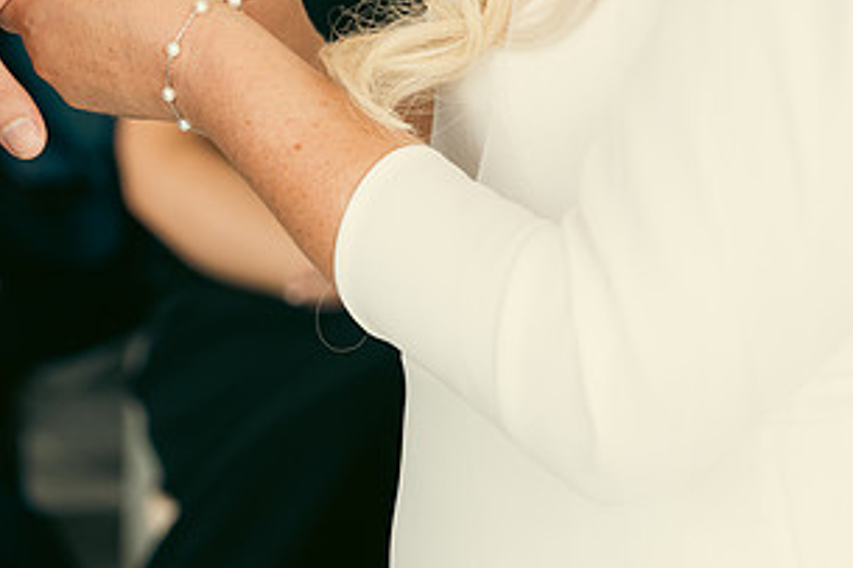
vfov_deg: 6.8
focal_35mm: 200
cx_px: 70
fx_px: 4736
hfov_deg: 10.2
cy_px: 97
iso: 500
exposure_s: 1/160
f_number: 3.5
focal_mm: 70
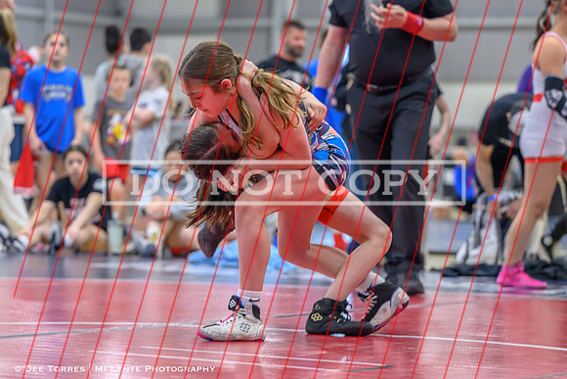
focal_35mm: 146
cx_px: 271
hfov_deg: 14.0
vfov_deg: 9.4
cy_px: 241
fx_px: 2304
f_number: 2.8
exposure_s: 1/400
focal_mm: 97
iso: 900
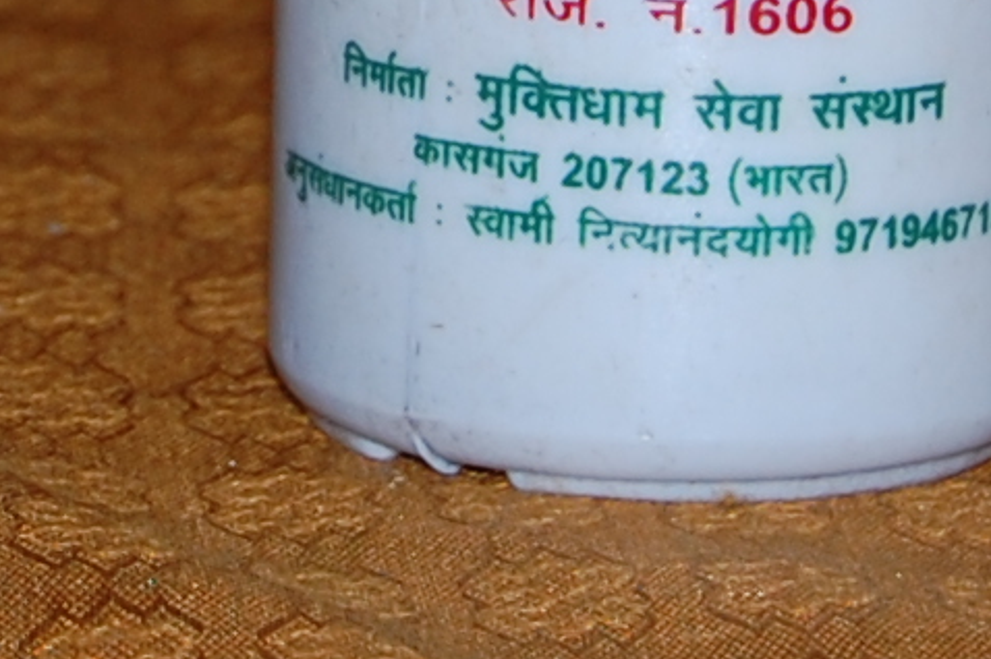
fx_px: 13506
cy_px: -1057
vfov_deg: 2.8
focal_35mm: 491
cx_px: 274
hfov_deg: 4.2
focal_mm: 52
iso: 200
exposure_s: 1/160
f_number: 8
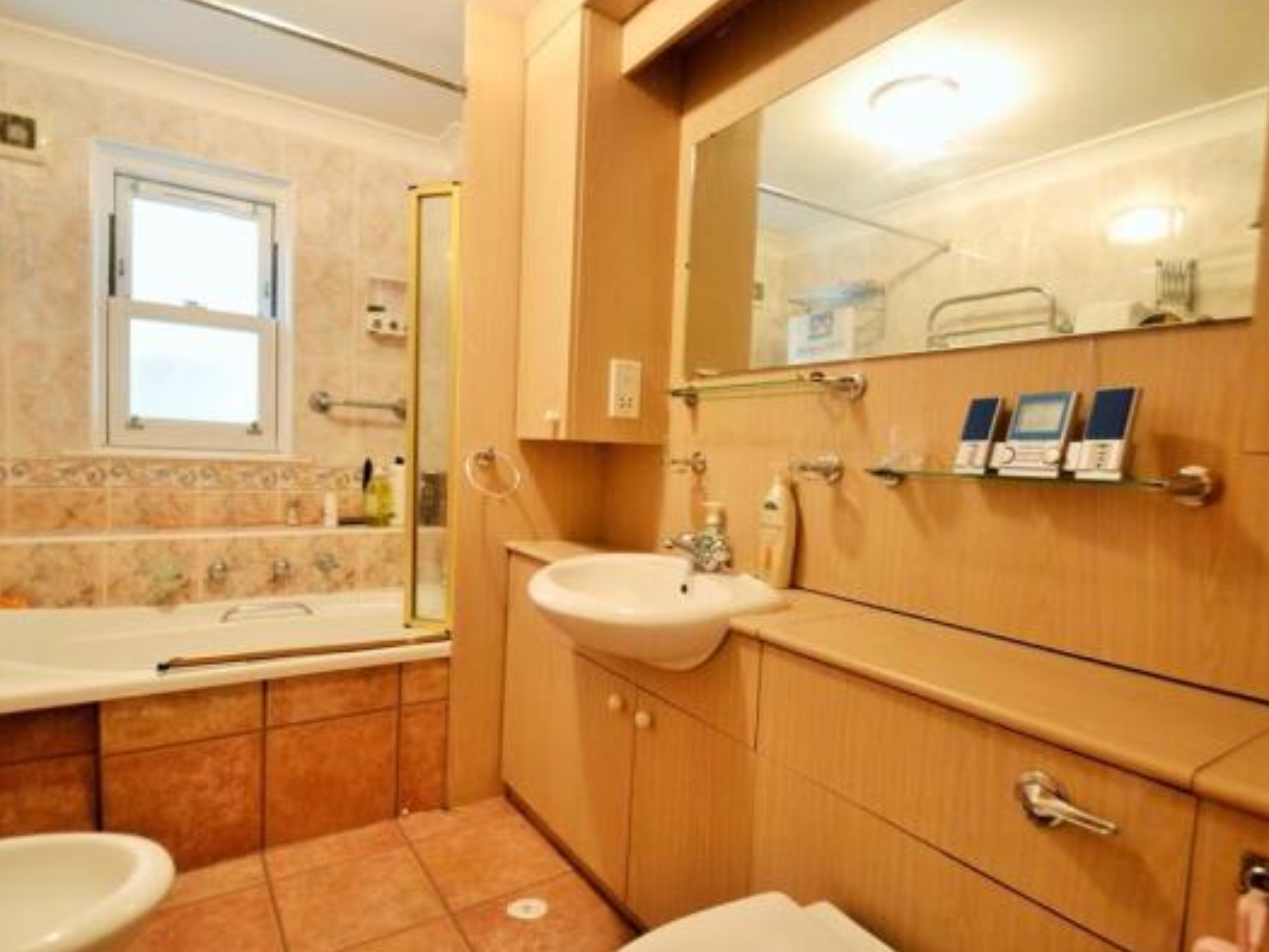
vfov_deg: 71.6
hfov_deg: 87.7
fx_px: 660
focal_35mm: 18
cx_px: 613
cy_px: 455
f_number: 3.5
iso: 1400
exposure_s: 1/60
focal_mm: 10
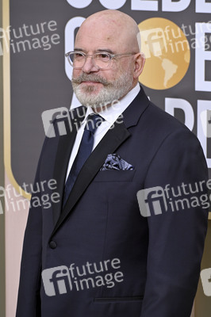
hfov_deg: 6.2
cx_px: 106
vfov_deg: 9.4
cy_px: 158
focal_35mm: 220
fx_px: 1937
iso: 800
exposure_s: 1/640
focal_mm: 220
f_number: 8
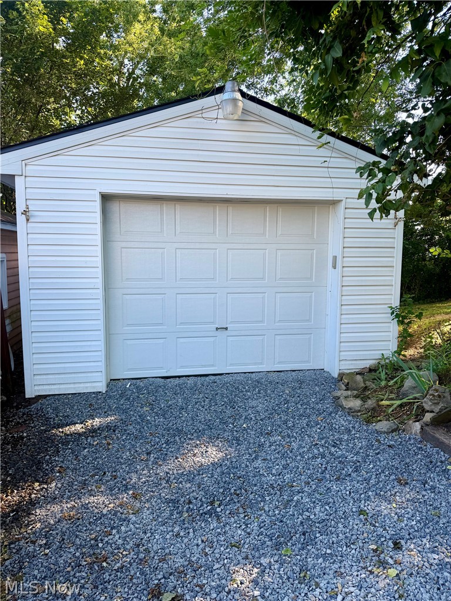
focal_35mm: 24
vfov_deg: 71.6
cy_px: 300
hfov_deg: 56.8
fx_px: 417
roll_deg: -0.2
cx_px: 226
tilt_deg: -5.8
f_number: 1.78
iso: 80
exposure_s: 1/412
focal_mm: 6.76
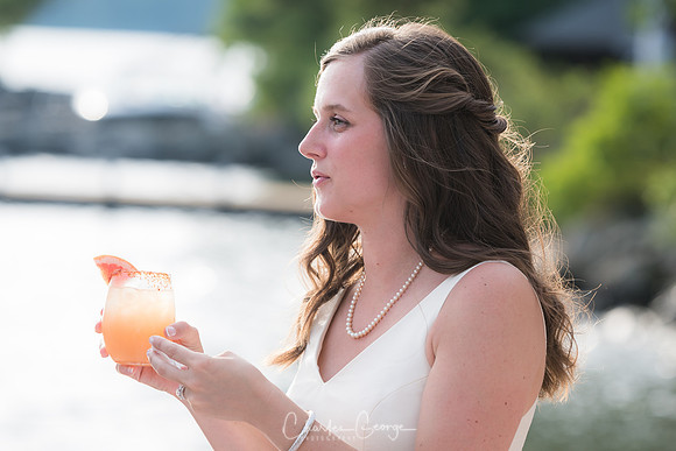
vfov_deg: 5.6
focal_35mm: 244
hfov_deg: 8.4
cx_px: 367
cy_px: 217
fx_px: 4587
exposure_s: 1/320
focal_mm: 150
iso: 200
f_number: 4
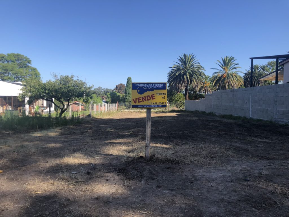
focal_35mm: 28
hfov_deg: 63.4
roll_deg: +0.4
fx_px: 234
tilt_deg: -1.3
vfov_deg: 49.7
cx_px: 144
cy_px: 108
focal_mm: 4
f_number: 1.8
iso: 20
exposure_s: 1/1312
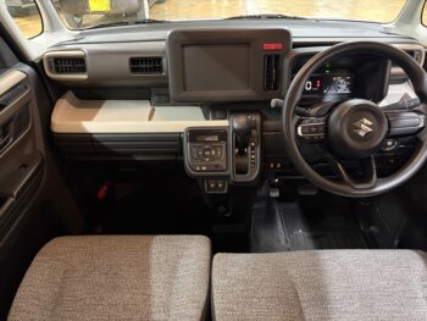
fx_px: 321
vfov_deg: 53.1
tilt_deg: -34.6
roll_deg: +3.1
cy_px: 160
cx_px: 214
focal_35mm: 26
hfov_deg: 67.3
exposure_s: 1/25
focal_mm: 5.96
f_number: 1.6
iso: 640
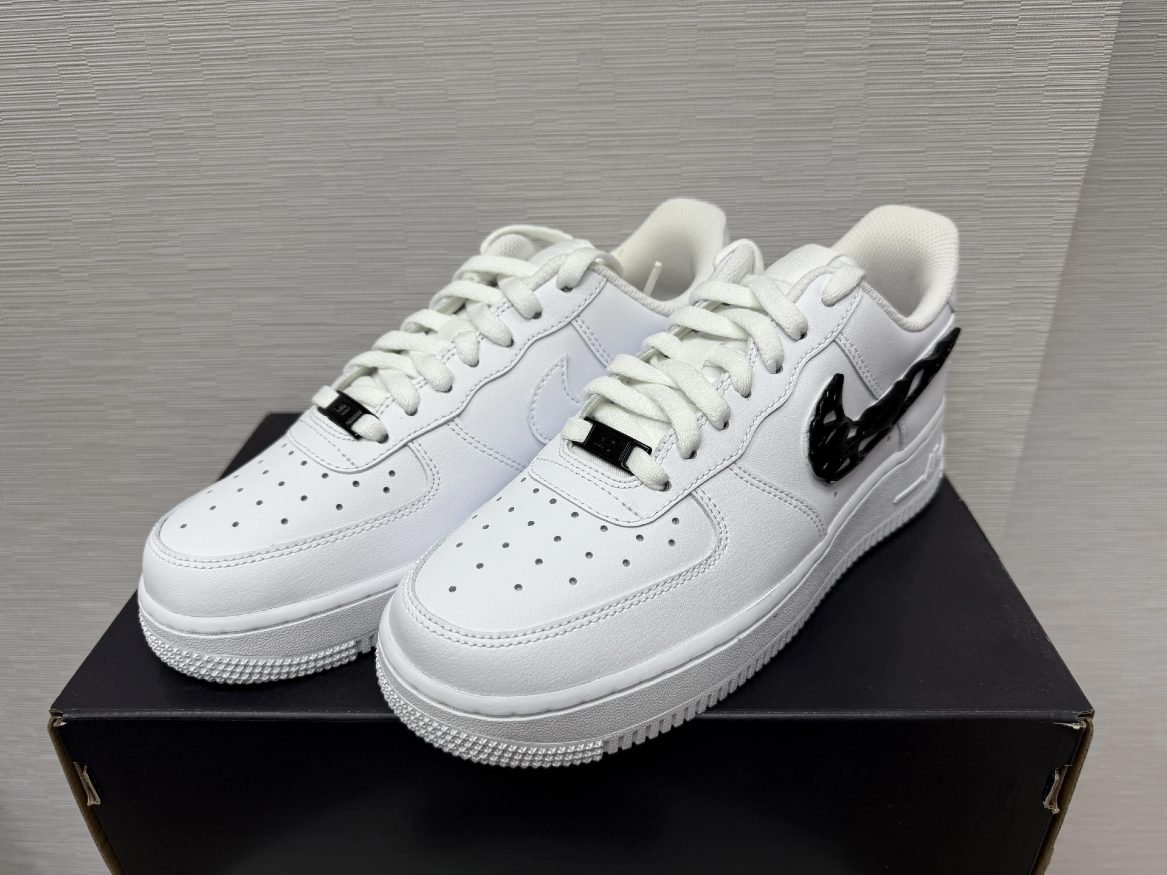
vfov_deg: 56.8
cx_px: 584
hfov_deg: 71.6
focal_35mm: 24
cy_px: 438
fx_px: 809
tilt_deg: -27.9
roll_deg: +2.9
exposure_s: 1/270
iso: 64
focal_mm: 6.76
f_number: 1.78
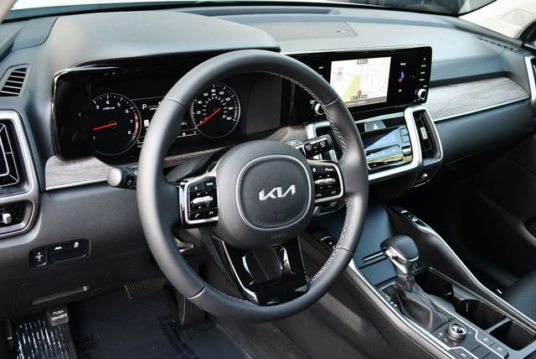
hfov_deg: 53.1
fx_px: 536
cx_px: 268
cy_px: 180
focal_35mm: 36
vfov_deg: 36.9
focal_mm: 18
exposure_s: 1/250
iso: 800
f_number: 3.5
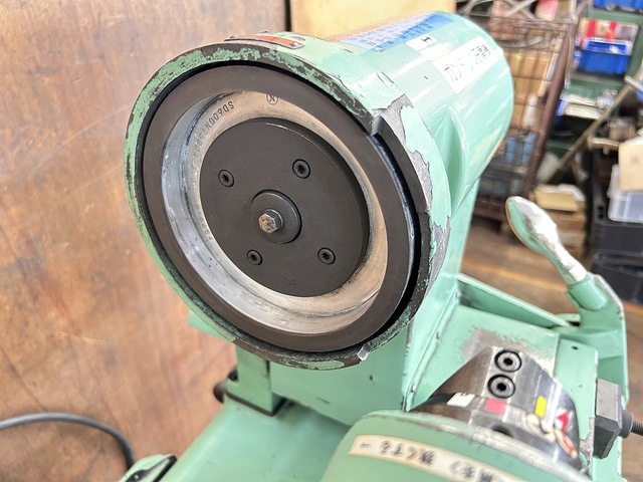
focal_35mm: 26
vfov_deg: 53.1
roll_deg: -1.8
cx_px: 322
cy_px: 241
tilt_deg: -32.0
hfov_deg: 67.3
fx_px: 483
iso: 640
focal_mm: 5.7
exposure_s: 1/30
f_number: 1.5
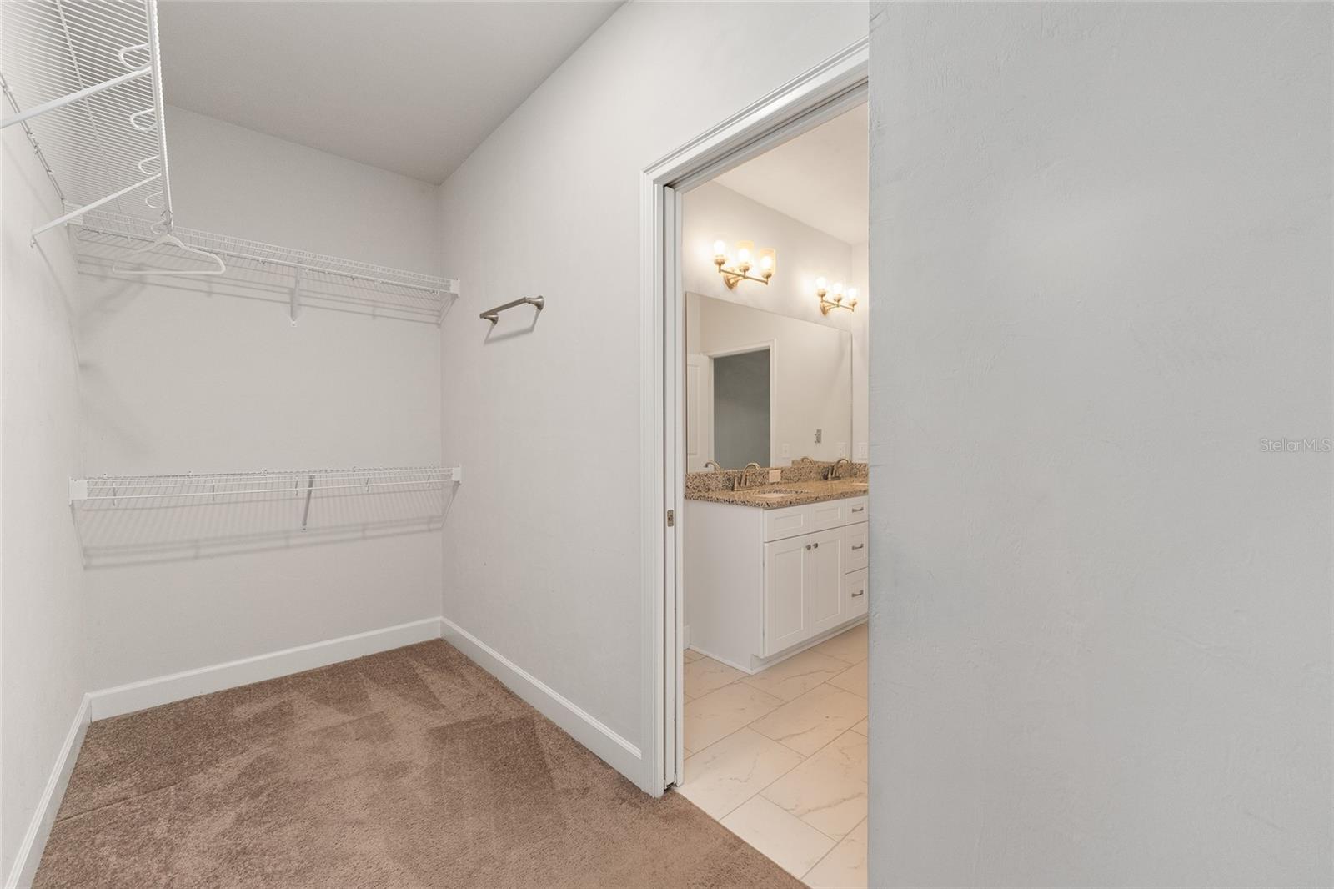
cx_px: 667
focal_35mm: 14
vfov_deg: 81.2
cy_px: 444
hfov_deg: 104.3
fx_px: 519
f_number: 2.8
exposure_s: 1/250
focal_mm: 14
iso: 2000
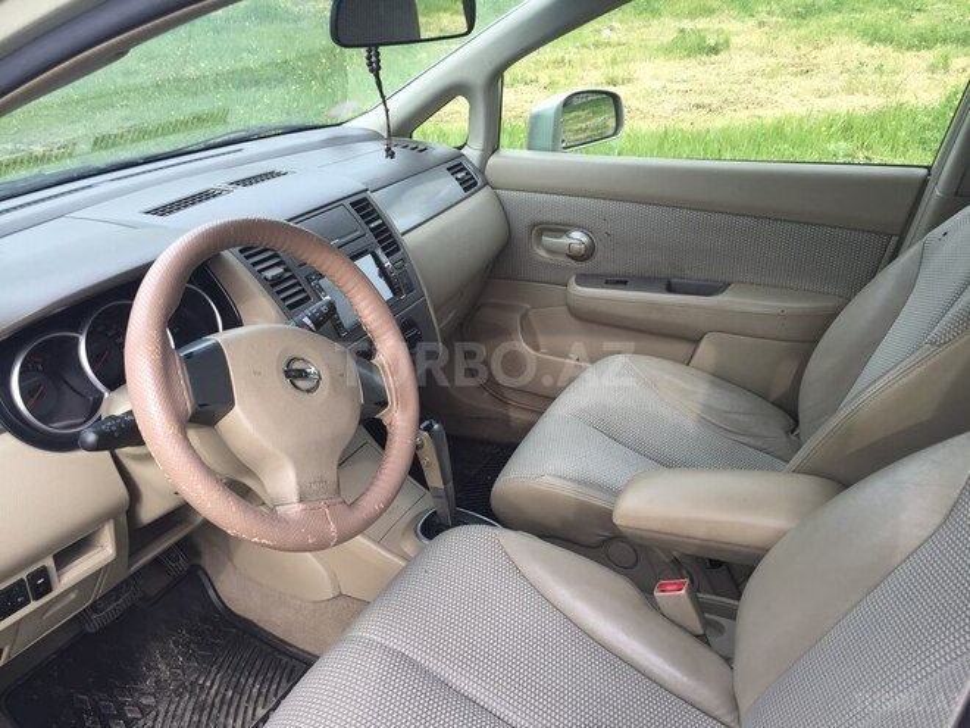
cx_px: 485
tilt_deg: -26.7
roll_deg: +0.5
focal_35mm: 29
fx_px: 813
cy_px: 364
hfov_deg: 61.7
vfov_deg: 48.2
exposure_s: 1/191
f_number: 2.2
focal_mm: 4.15
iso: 32
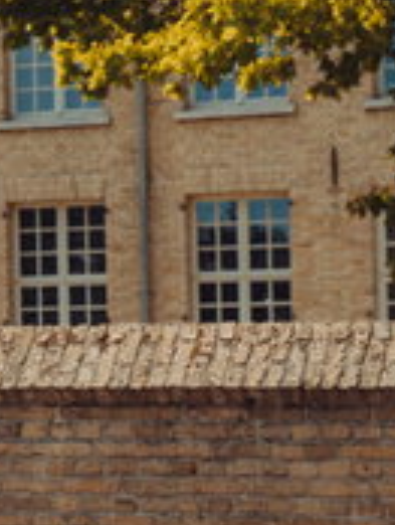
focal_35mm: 220
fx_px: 3339
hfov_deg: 6.3
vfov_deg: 9.0
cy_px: 297
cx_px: -672
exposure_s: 1/200
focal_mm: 52
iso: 100
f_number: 4.5
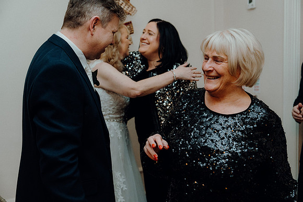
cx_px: 152
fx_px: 337
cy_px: 101
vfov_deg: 33.4
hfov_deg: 48.4
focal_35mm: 40
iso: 2500
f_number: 3.5
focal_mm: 40
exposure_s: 1/200
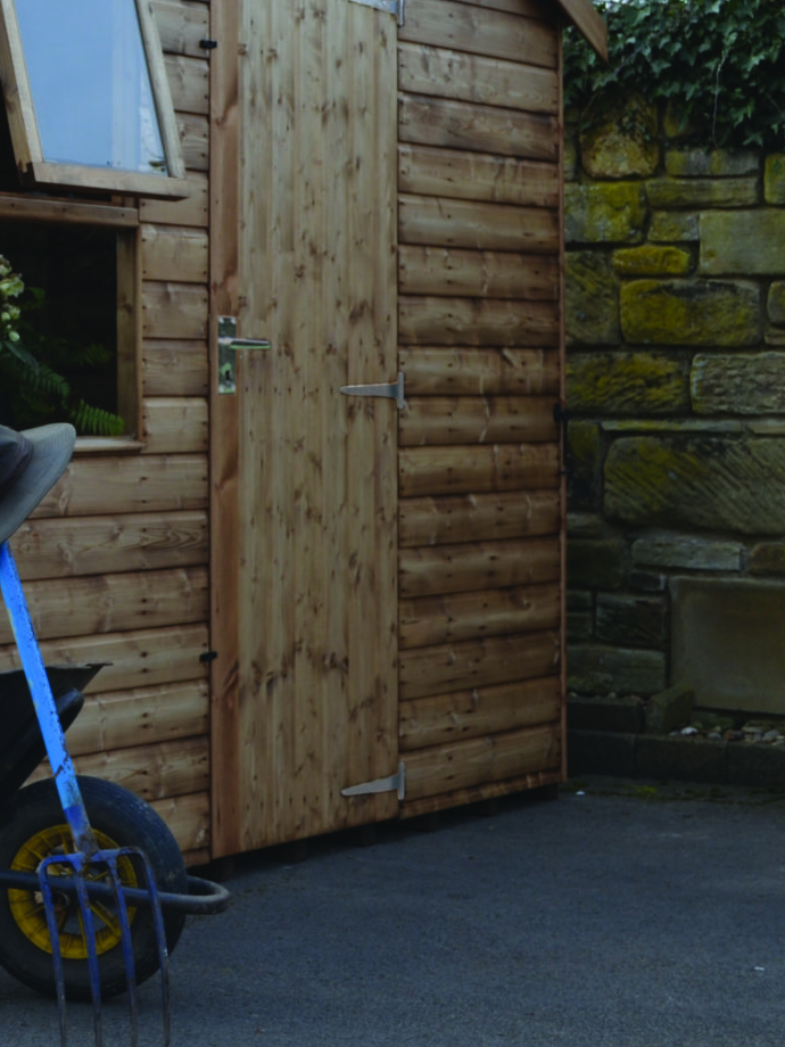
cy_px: 344
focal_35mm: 93
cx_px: -222
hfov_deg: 15.2
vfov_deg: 21.0
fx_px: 2814
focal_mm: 29
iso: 100
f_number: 6.3
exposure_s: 1/160
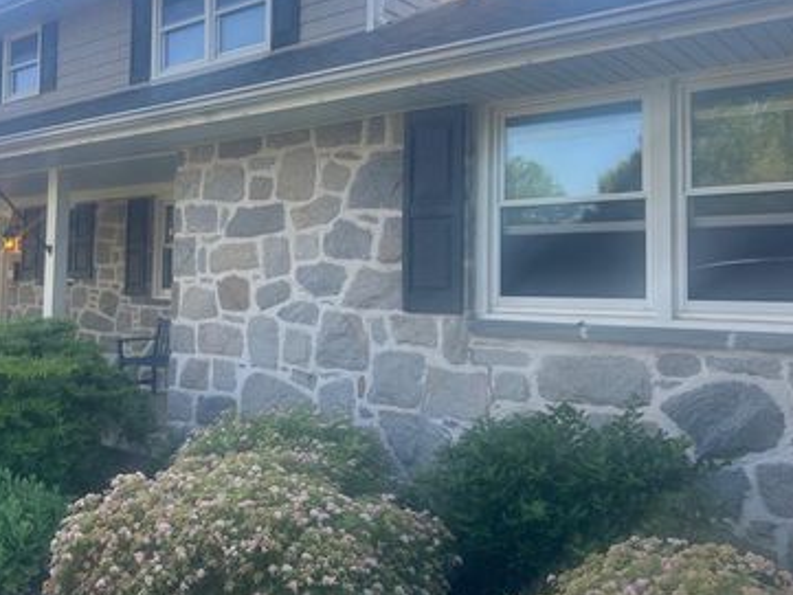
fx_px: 825
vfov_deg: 39.5
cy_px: 243
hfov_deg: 50.4
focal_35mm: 36
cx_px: 261
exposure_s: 1/401
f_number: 1.5
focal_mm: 5.7
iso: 50
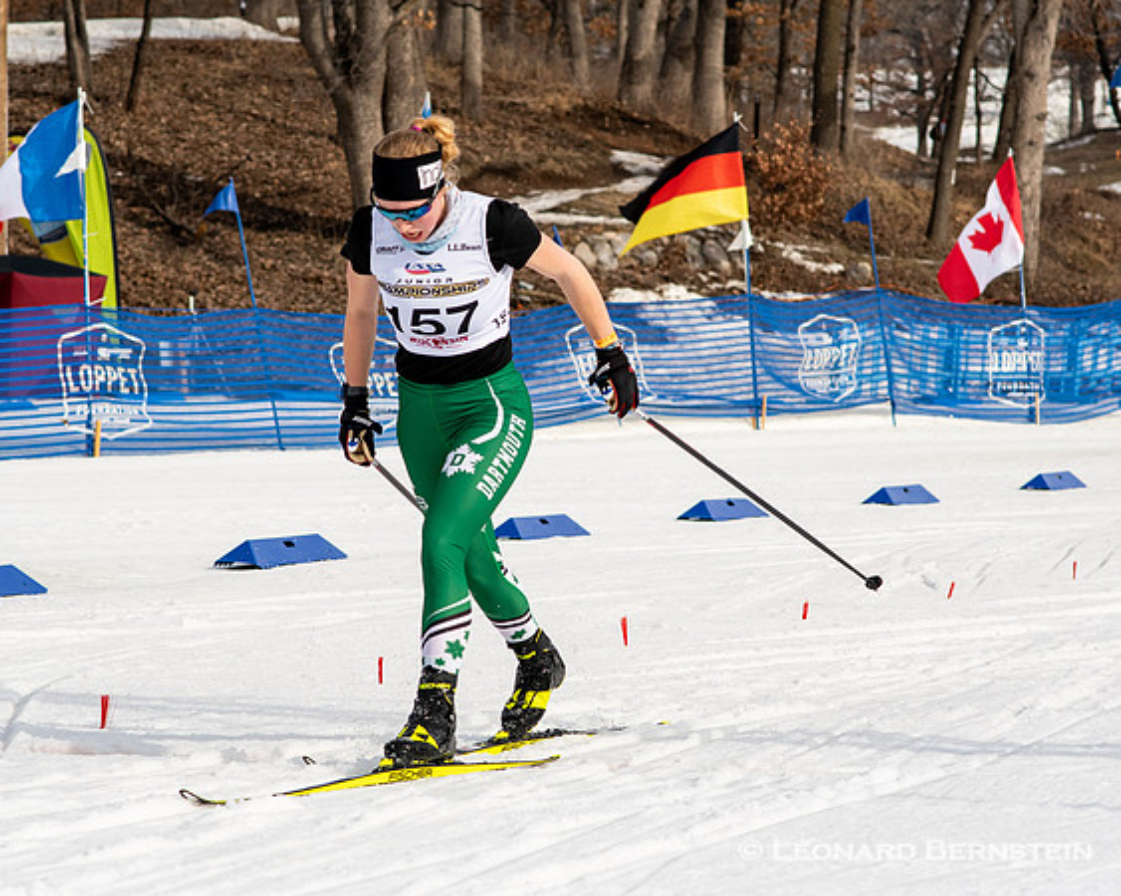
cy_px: 446
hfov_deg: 13.4
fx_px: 4787
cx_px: 511
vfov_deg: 10.7
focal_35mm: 144
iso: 400
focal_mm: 85
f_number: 6.3
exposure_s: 1/2000
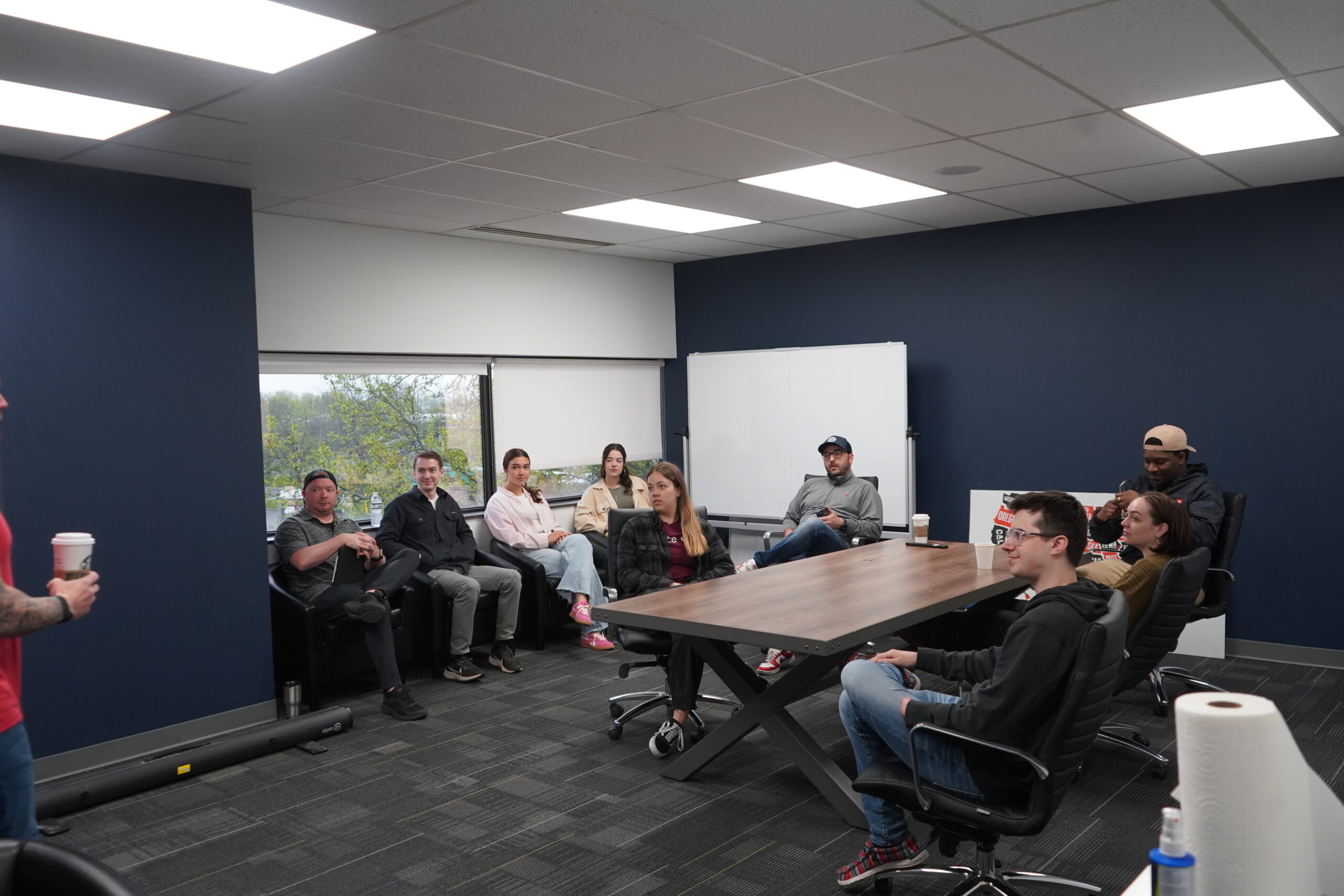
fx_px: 1083
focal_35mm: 29
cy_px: 448
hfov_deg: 63.7
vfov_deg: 45.0
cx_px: 672
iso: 2000
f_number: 4
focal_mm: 29
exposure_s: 1/160
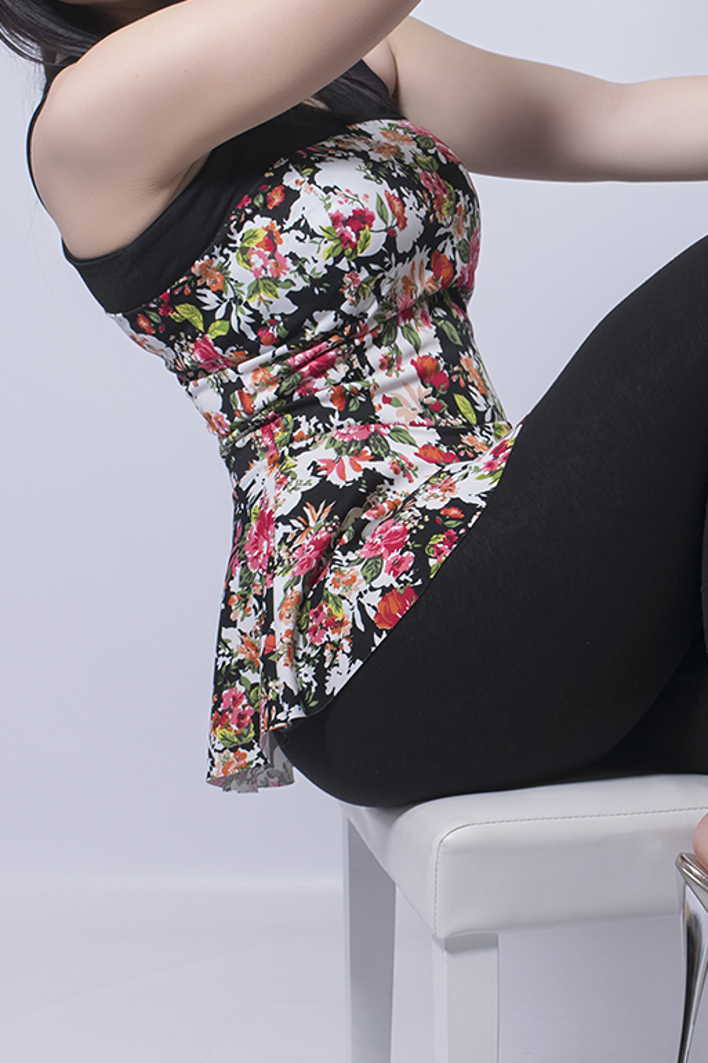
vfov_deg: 19.3
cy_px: 569
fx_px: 3128
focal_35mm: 106
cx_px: 562
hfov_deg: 12.9
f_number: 10
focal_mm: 34
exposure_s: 1/200
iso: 100
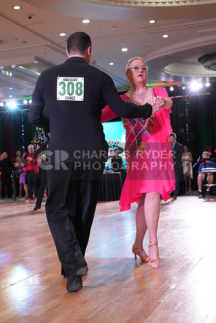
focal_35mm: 53
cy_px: 162
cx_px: 108
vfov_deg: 37.5
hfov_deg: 25.5
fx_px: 477
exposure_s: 1/320
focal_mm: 53
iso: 5000
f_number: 5
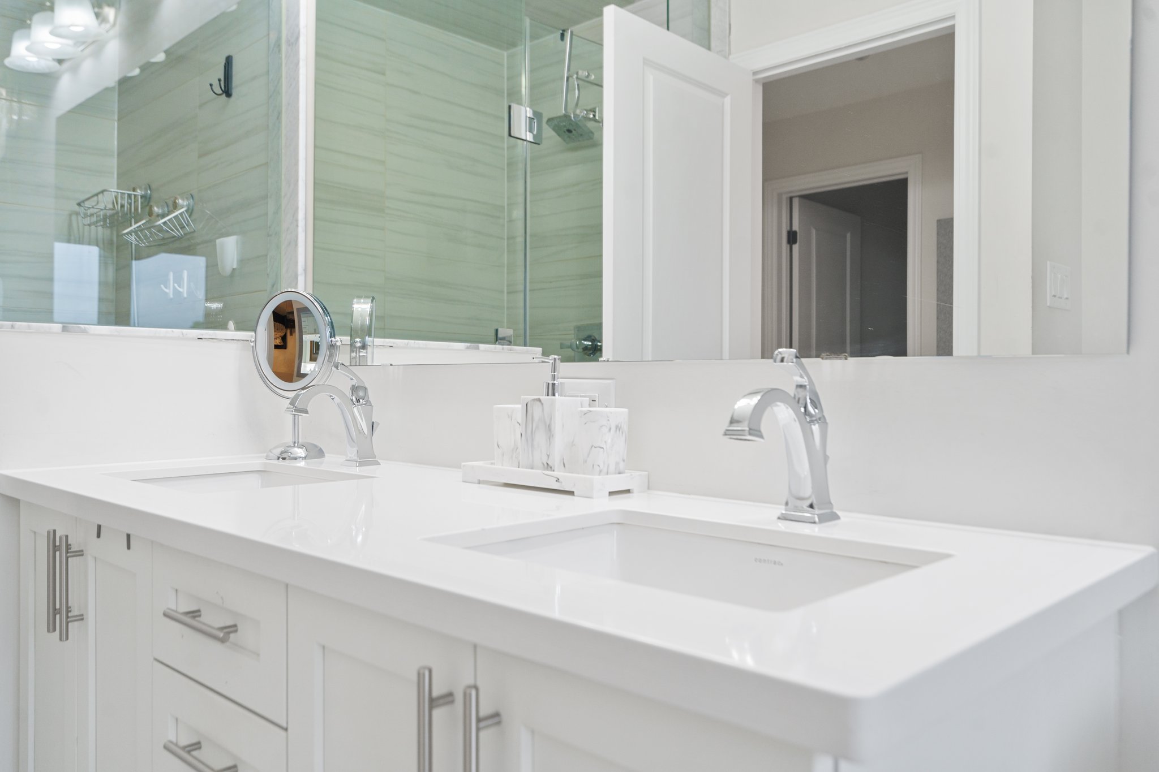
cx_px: 580
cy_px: 386
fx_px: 901
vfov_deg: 46.4
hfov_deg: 65.5
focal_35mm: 28
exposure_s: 1/30
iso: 1600
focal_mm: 28
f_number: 5.6
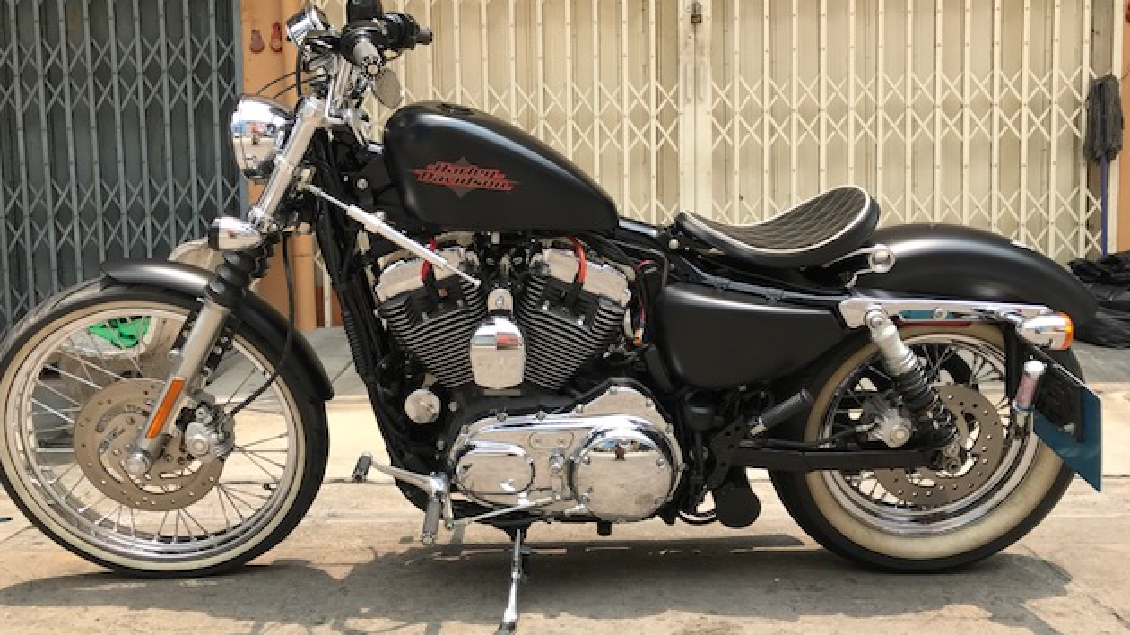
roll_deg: +1.6
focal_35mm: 31
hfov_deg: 62.6
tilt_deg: -4.6
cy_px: 307
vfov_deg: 37.7
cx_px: 570
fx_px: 929
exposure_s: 1/855
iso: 20
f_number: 1.8
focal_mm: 3.99
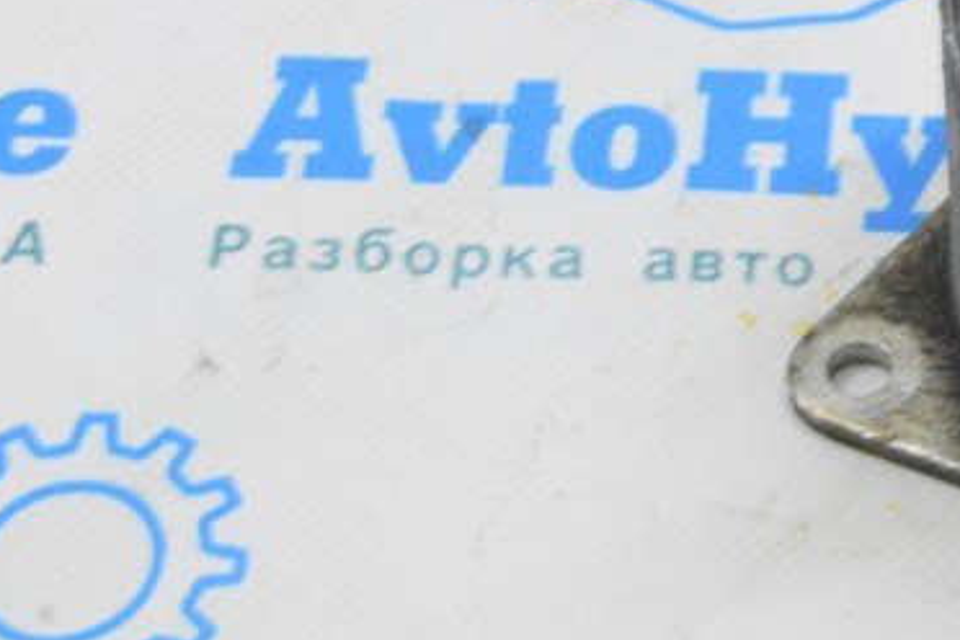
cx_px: 1231
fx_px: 3850
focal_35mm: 144
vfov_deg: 9.5
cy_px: 79
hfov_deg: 13.7
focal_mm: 35
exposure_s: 1/20
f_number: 20
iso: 6400
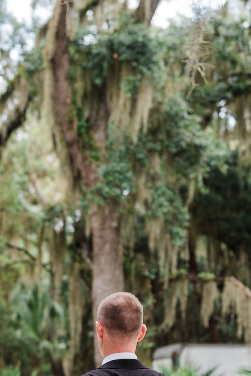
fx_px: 1056
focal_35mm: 101
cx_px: -77
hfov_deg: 13.1
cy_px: 409
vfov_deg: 19.4
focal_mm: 35
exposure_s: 1/250
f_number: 2
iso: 200
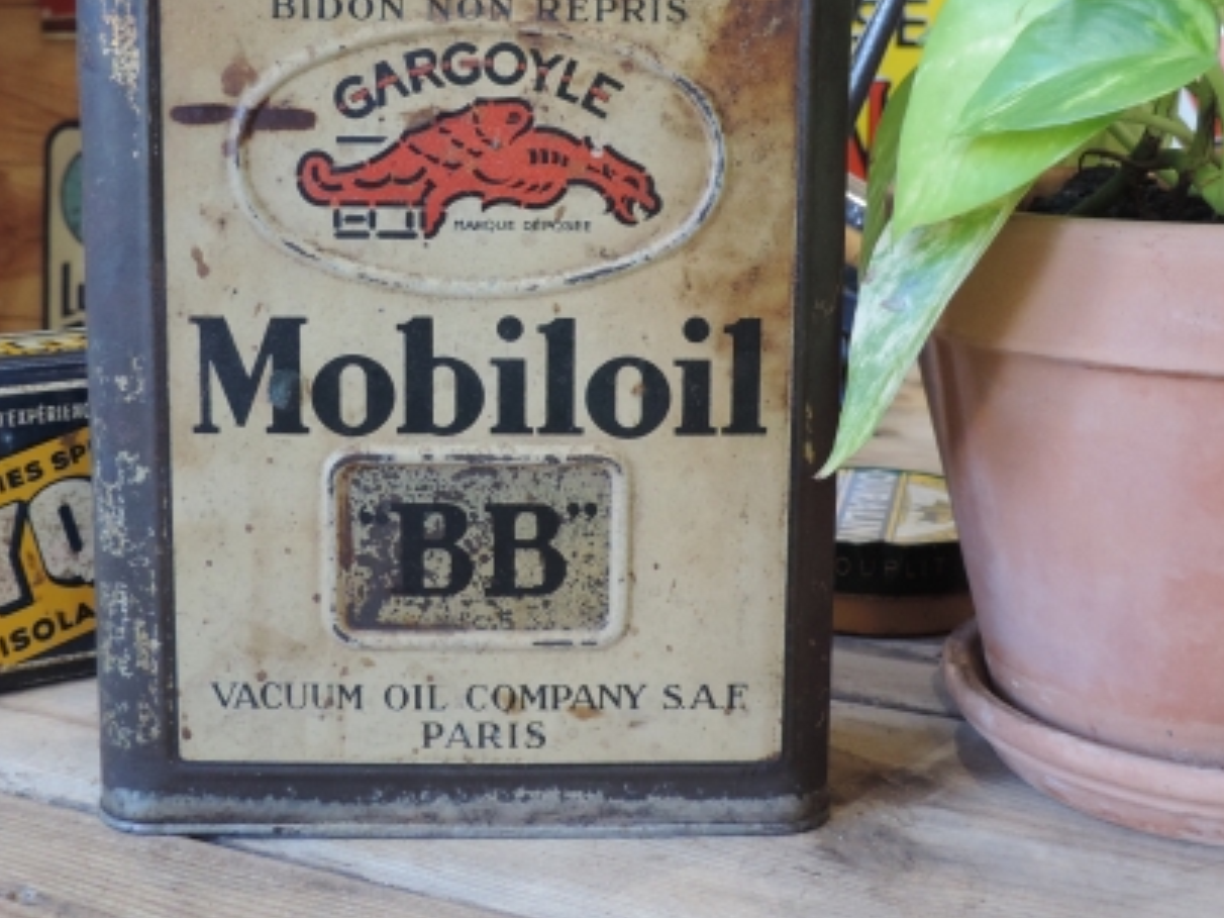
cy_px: 279
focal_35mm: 49
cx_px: 512
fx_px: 1733
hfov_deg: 38.8
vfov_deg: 29.4
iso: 400
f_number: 3.2
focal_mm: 5.8
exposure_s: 1/25
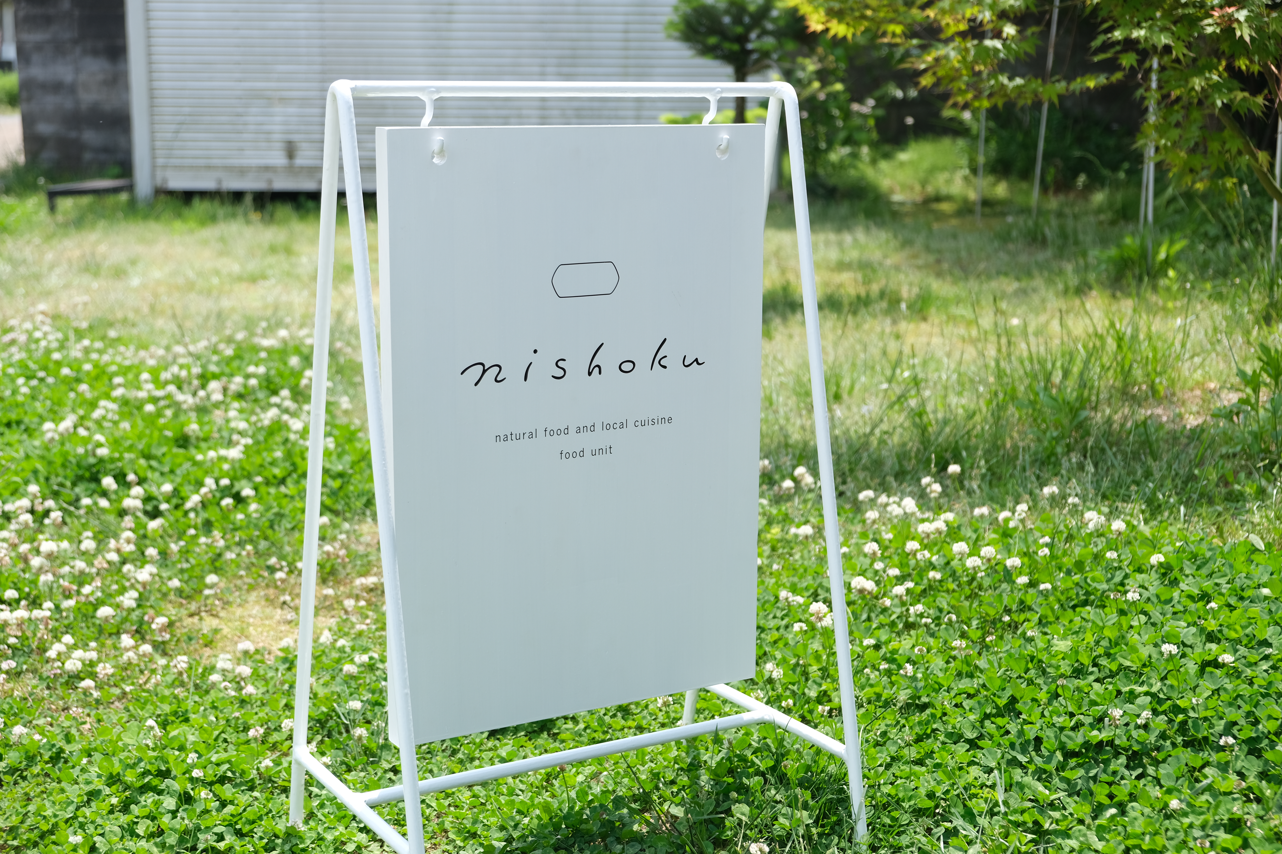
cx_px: 641
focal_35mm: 47
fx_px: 1674
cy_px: 427
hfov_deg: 41.9
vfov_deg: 28.6
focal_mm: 31.5
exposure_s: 1/800
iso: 160
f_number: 3.6
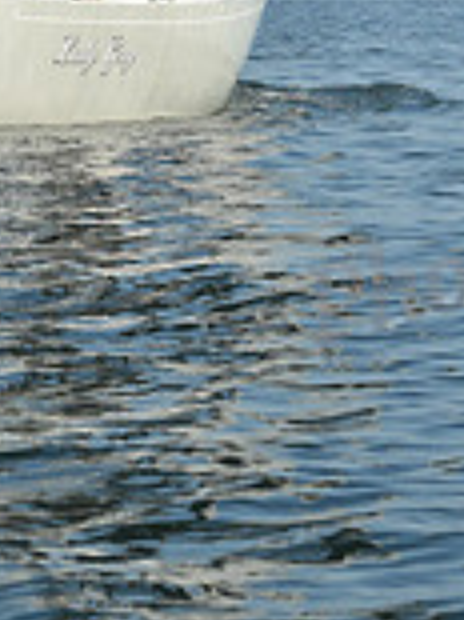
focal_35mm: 252
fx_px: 4510
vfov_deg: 7.8
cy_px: 92
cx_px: 102
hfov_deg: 5.9
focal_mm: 70
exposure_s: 1/800
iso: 320
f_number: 9
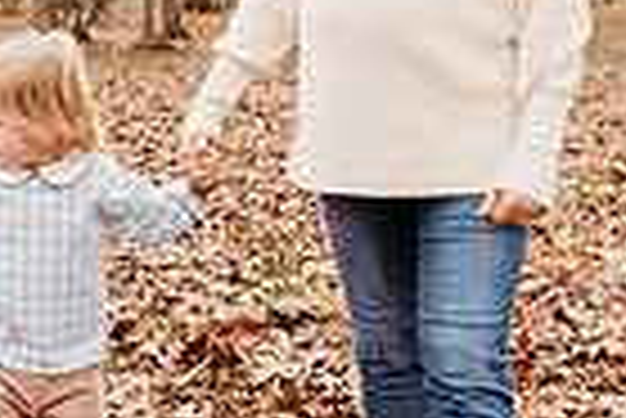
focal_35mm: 100
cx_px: -252
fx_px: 1741
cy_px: 16
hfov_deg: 18.5
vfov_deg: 13.6
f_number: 3.2
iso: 160
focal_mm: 24
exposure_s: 1/250
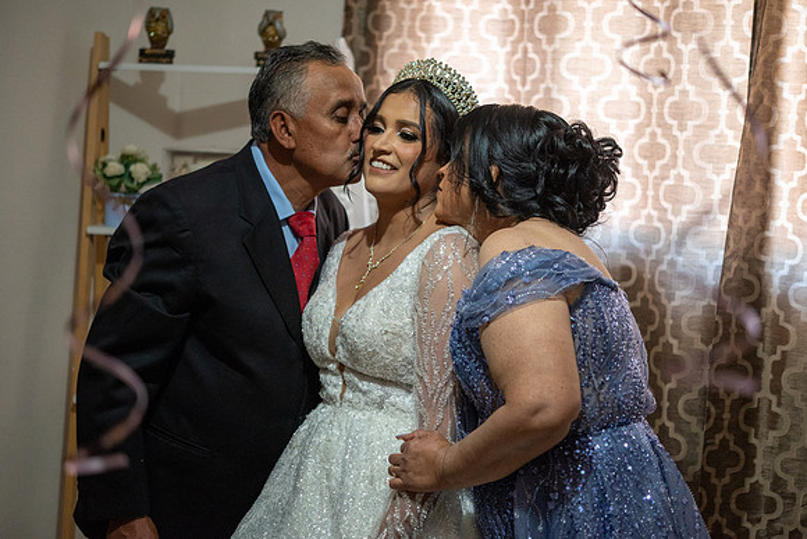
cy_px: 270
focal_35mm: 60
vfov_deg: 22.6
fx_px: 1345
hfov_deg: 33.4
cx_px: 404
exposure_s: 1/125
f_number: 2.8
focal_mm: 60
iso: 2500
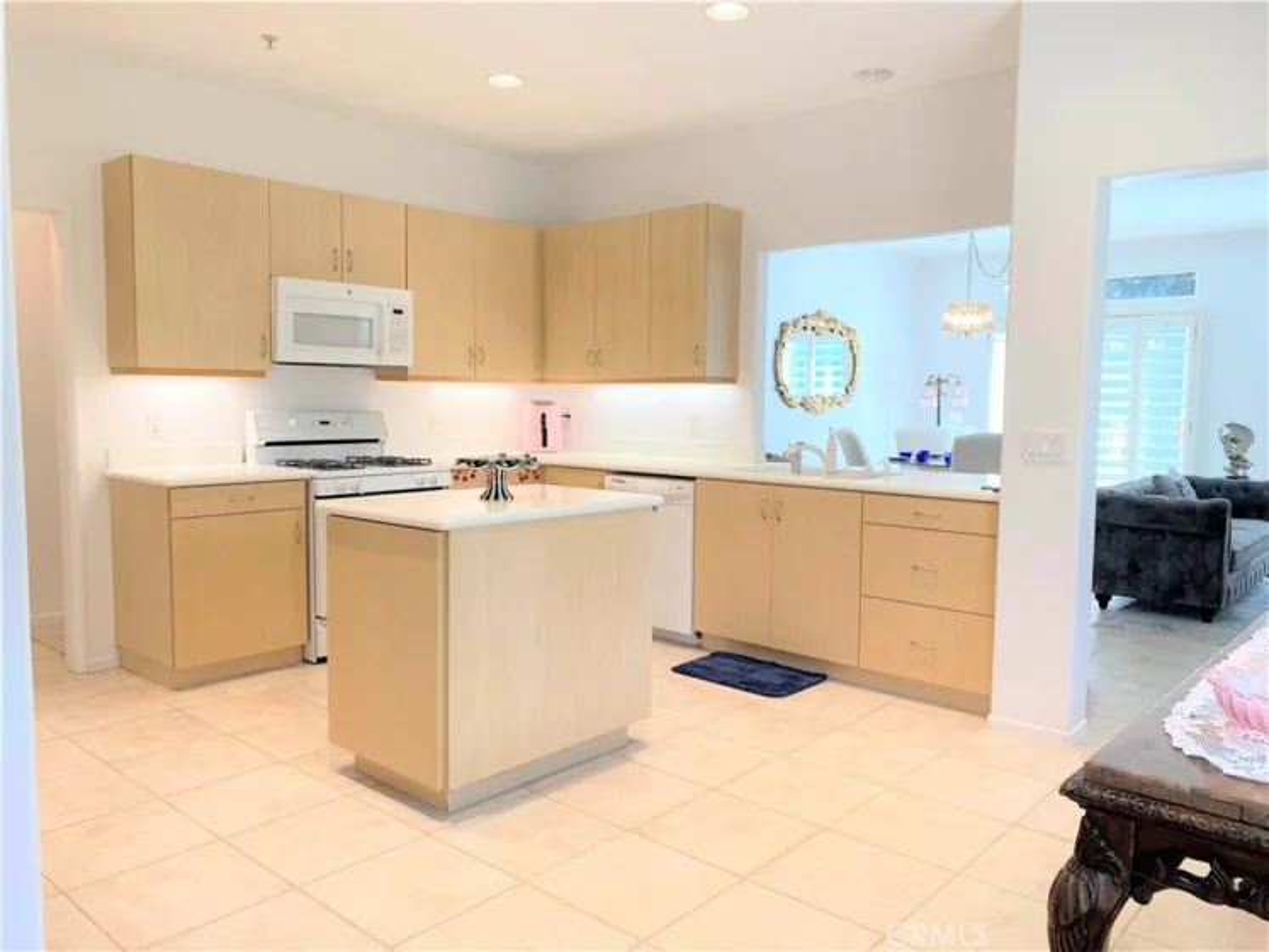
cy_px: 476
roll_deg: -0.4
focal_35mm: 26
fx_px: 953
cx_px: 634
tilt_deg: -4.7
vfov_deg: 53.1
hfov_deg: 67.3
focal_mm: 4.25
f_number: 1.8
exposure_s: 1/120
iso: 64
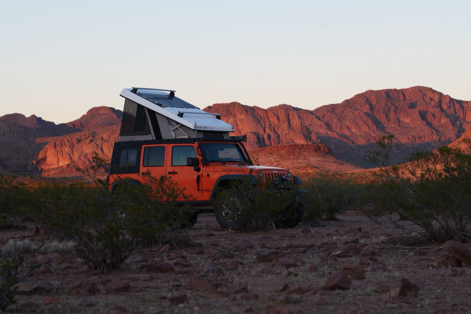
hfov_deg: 19.1
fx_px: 1400
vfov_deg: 12.8
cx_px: 236
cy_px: 157
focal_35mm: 107
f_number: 8
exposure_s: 1/125
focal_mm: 107
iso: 640
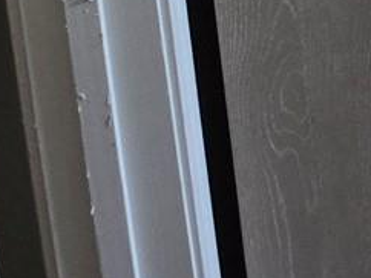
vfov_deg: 11.7
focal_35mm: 86
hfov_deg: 15.4
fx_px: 921
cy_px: -501
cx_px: 839
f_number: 2.2
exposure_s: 1/100
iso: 250
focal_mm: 2.2
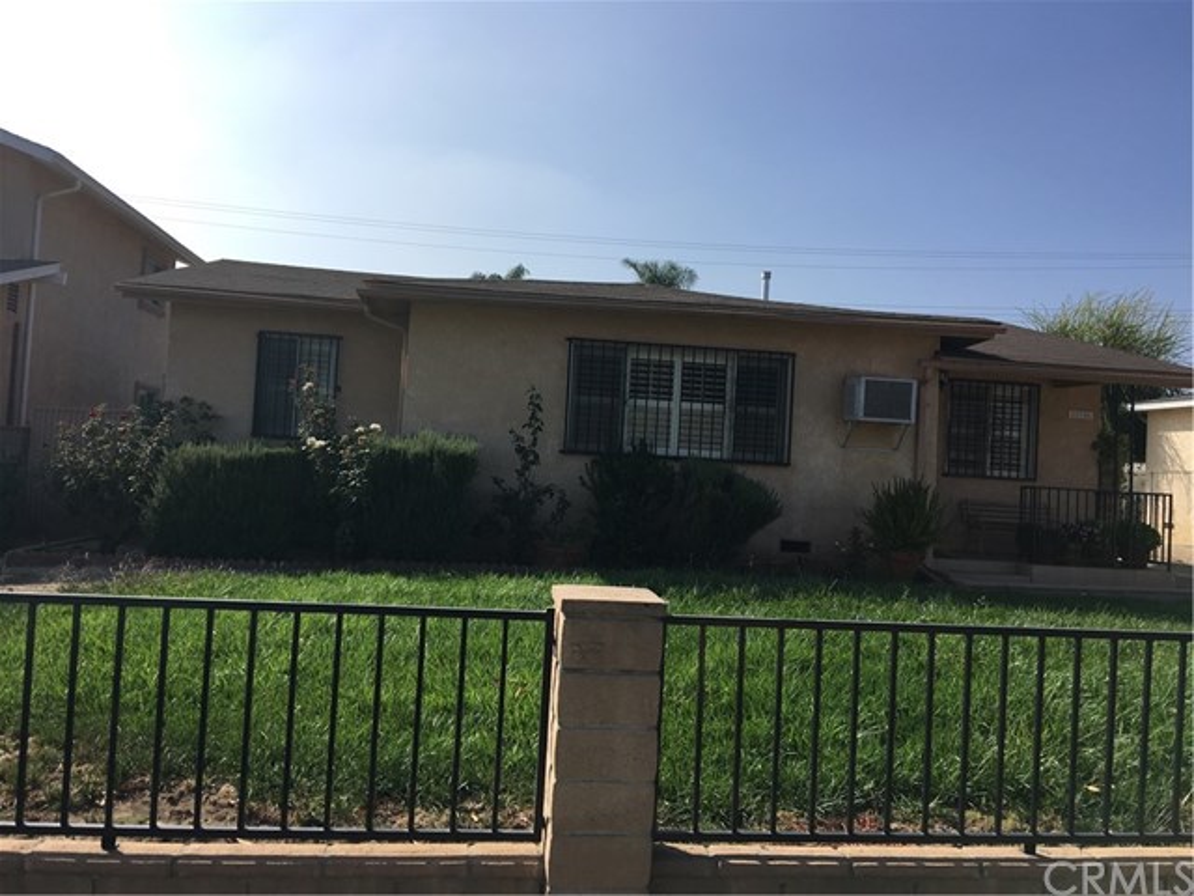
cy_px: 448
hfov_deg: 61.7
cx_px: 597
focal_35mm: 29
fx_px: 1000
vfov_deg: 48.2
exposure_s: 1/1672
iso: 25
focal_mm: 4.15
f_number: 2.2
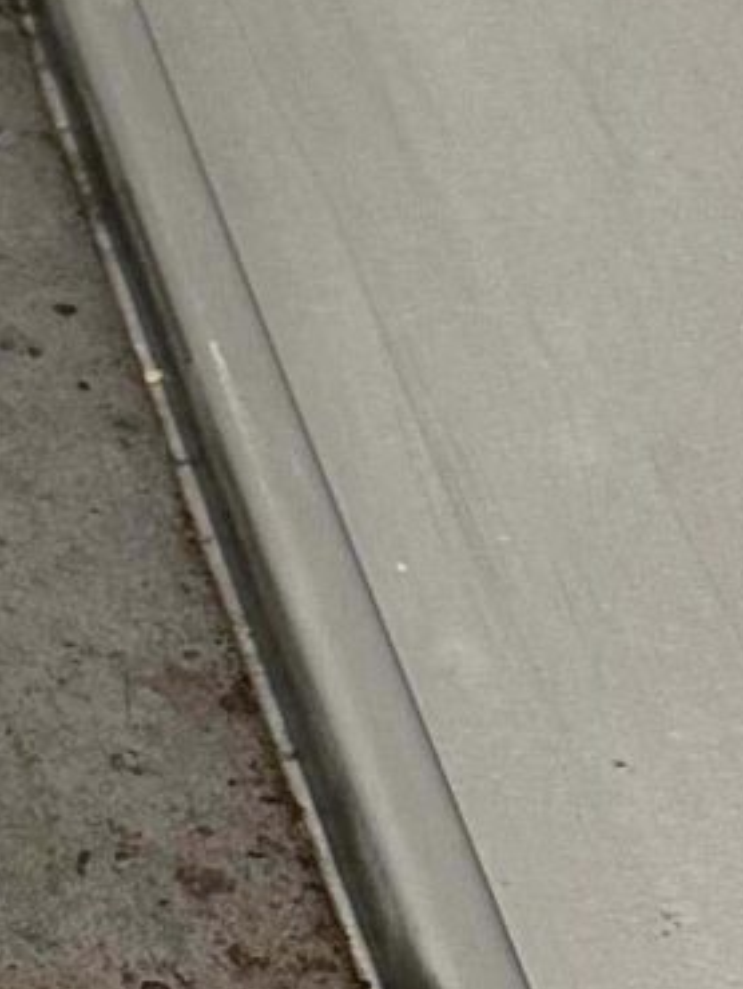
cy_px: 775
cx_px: -1248
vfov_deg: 11.9
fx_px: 4745
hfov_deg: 8.0
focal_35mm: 166
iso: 160
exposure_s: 1/50
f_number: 1.78
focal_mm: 6.86
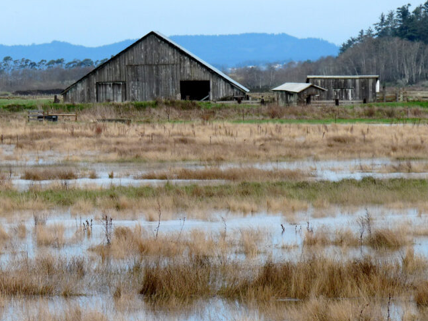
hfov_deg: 5.3
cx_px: 149
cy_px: 223
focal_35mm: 373
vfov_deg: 4.0
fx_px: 4612
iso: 100
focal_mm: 41.9
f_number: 5.6
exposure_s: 1/250
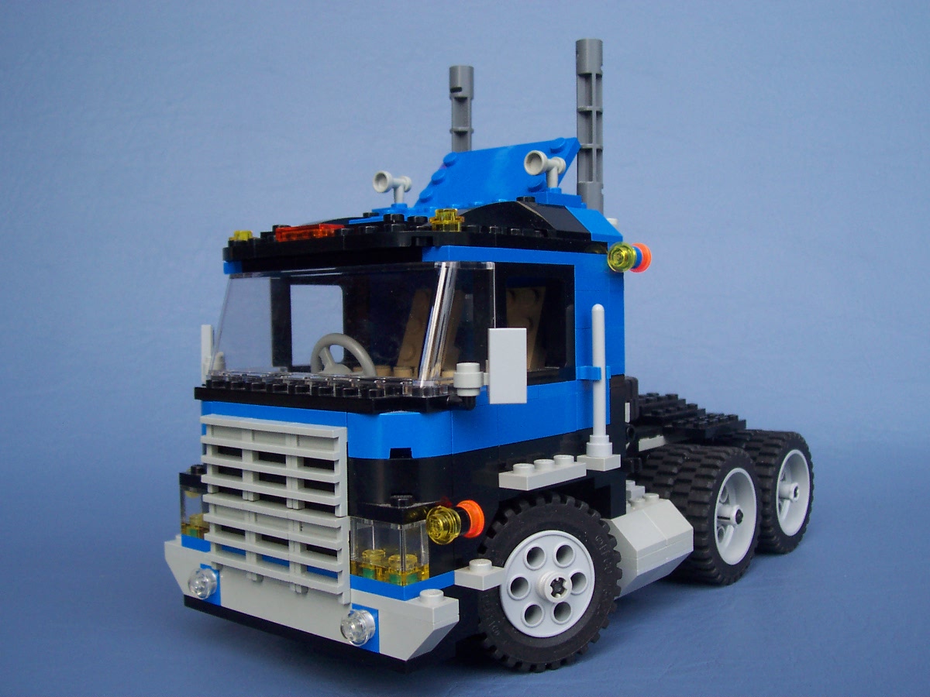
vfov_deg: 38.7
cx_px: 465
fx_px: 994
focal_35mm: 37
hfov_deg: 50.1
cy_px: 348
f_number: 2.8
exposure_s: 1/350
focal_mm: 5.6
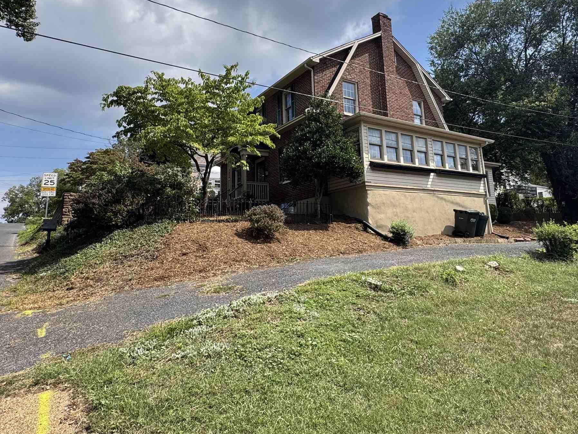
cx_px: 330
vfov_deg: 56.2
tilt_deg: +12.0
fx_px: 401
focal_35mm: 24
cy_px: 167
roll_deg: +3.8
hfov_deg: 71.2
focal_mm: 2.22
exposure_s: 1/1323
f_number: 2.2
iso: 50
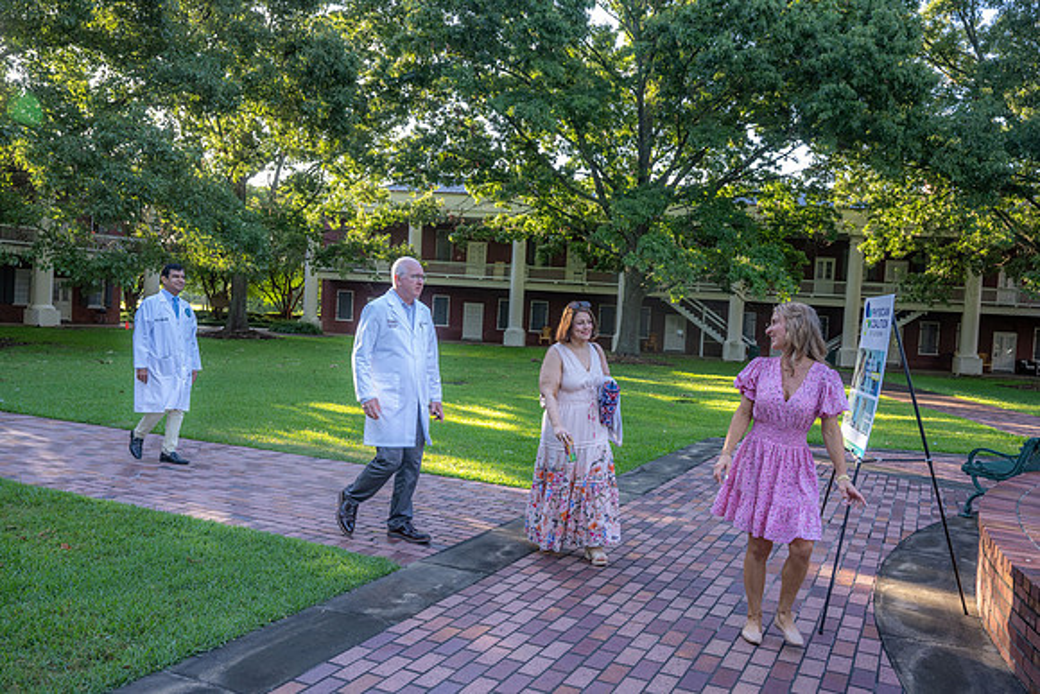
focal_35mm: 30
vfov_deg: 44.3
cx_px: 520
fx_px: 852
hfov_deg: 62.8
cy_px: 347
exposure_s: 1/160
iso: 400
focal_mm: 29.5
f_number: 5
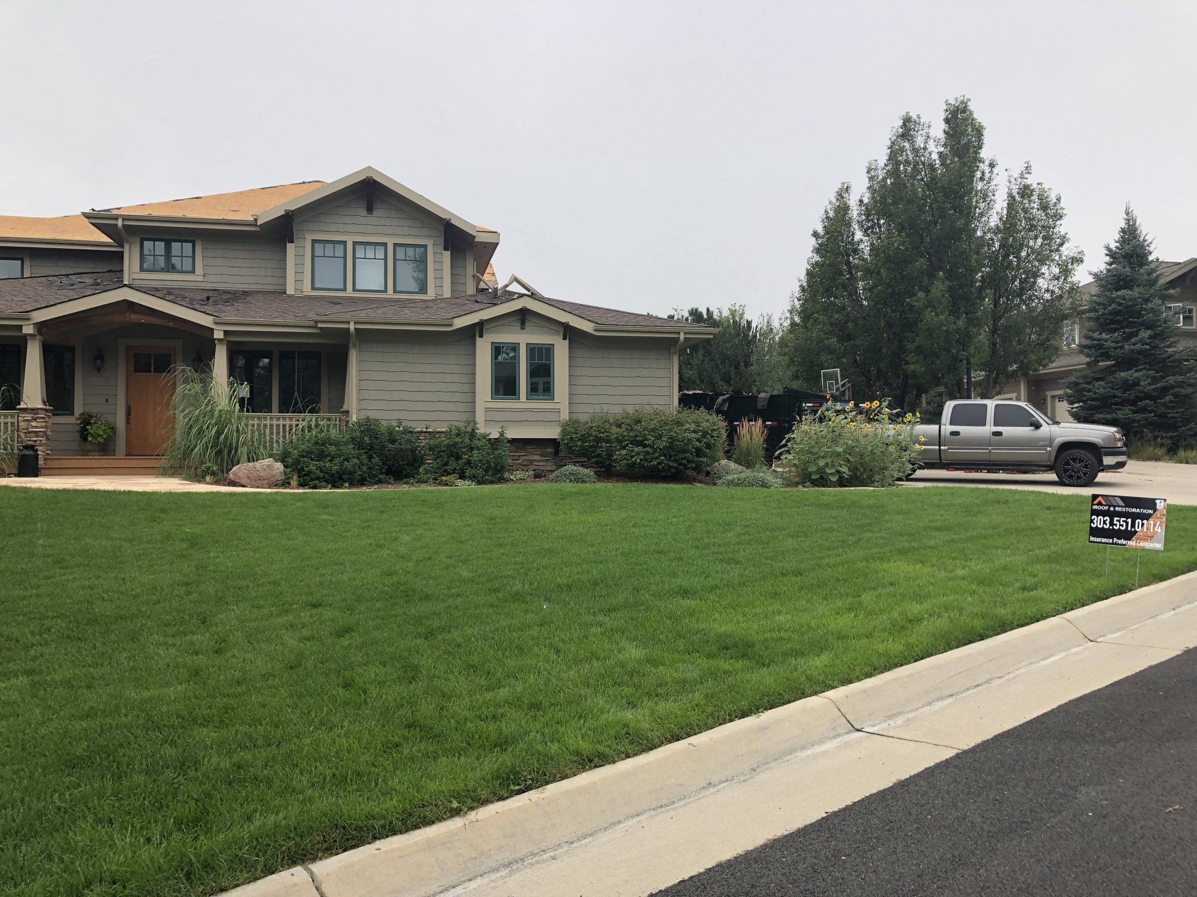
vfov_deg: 49.7
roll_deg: +0.5
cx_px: 598
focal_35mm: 28
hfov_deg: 63.4
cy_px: 448
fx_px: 968
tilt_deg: +1.4
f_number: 1.8
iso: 20
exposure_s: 1/126
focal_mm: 4
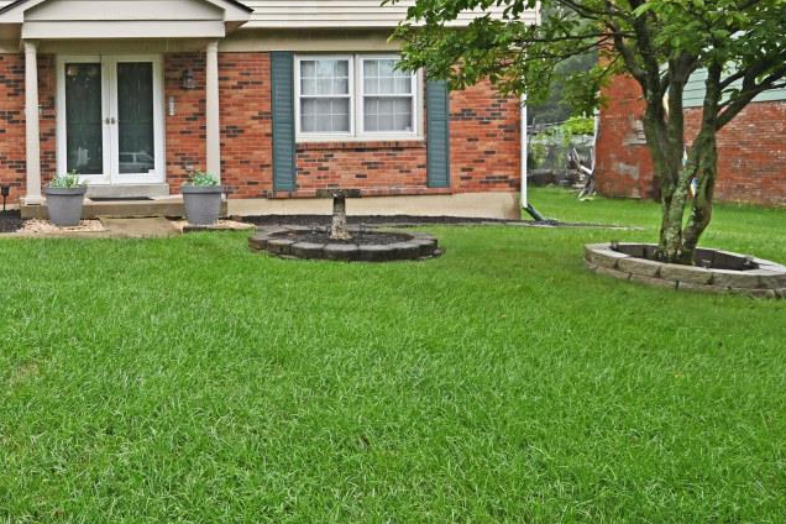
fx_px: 720
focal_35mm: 33
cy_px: 164
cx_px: 68
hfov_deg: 50.3
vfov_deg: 39.4
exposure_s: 1/200
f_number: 4
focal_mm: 14
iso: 400
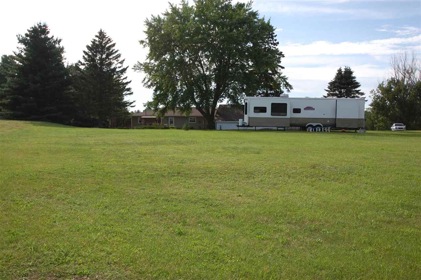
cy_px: 140
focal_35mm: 36
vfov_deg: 36.8
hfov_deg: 53.2
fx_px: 421
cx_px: 210
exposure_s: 1/250
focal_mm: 24
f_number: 8
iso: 200
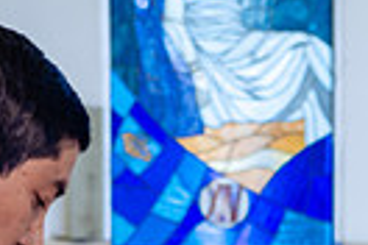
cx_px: 513
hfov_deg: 8.0
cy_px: 477
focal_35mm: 254
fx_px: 2596
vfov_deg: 5.3
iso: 640
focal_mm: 58
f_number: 4
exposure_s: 1/100
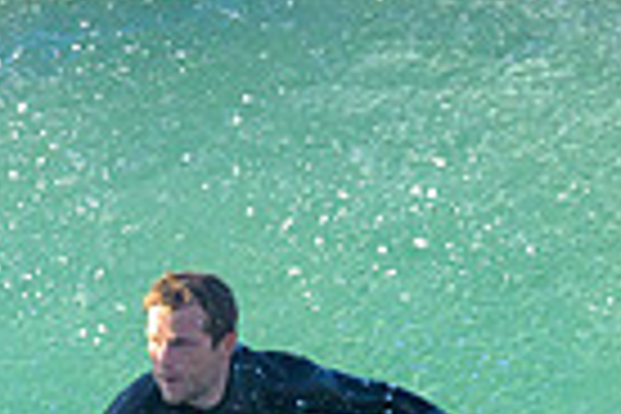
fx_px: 58180
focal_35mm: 3373
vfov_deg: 0.4
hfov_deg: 0.6
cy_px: 538
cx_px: 94
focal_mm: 800
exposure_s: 1/2000
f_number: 6.3
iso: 1400
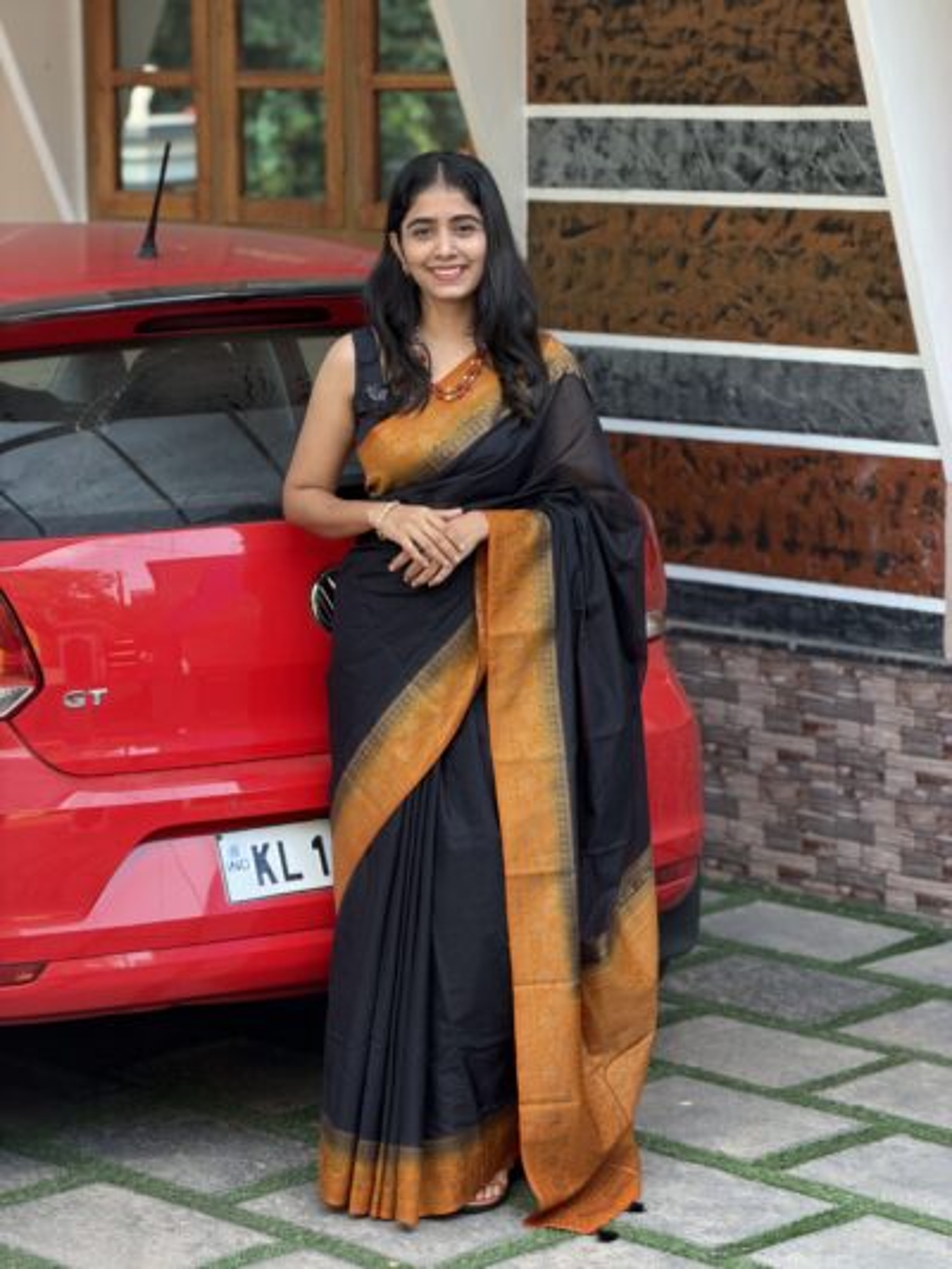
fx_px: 3665
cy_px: 634
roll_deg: +0.5
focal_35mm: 100
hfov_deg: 14.8
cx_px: 476
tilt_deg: -9.3
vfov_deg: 19.6
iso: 160
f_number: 2.8
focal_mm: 16.89
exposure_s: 1/121
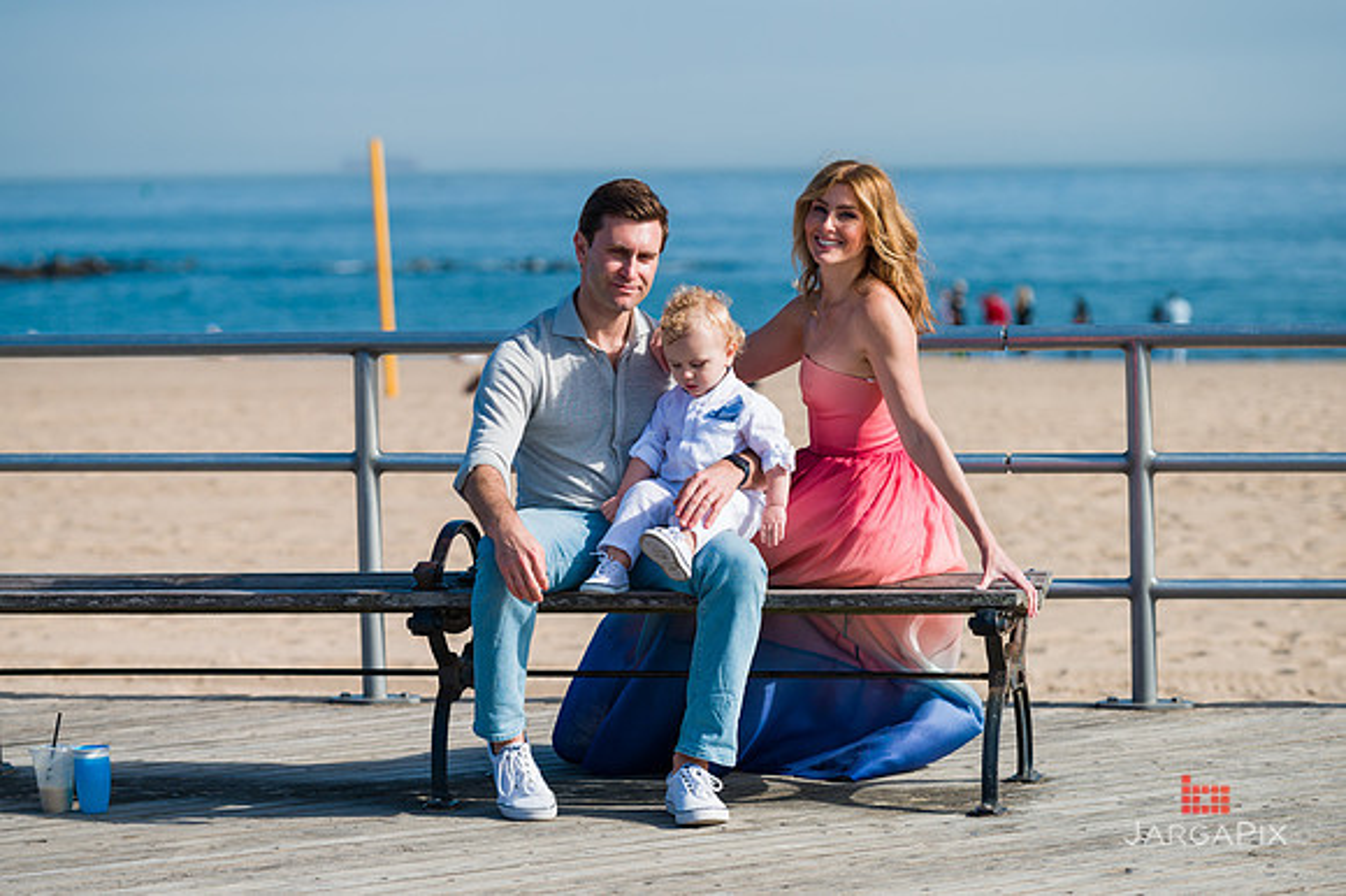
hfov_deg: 17.1
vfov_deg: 11.4
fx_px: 4484
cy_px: 448
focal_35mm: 120
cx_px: 673
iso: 200
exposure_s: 1/3200
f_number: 4
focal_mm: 120
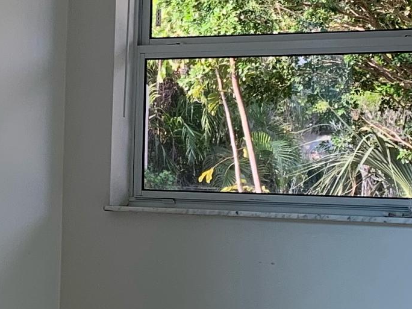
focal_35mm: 114
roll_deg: -1.7
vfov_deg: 13.0
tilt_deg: +4.2
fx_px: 1357
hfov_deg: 17.2
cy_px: 90
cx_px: 107
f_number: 1.8
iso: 64
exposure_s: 1/120
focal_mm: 4.25
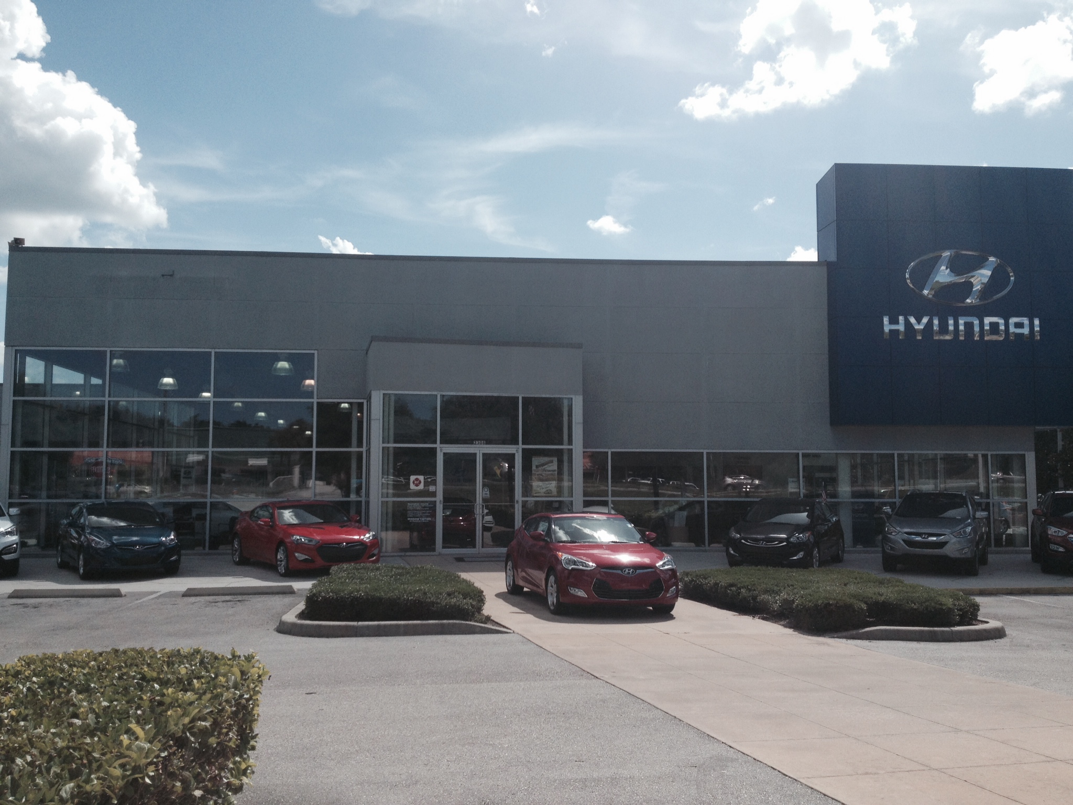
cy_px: 402
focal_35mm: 35
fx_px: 1085
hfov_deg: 52.6
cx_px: 536
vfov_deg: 40.7
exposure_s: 1/2513
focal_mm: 4.28
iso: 50
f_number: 2.4
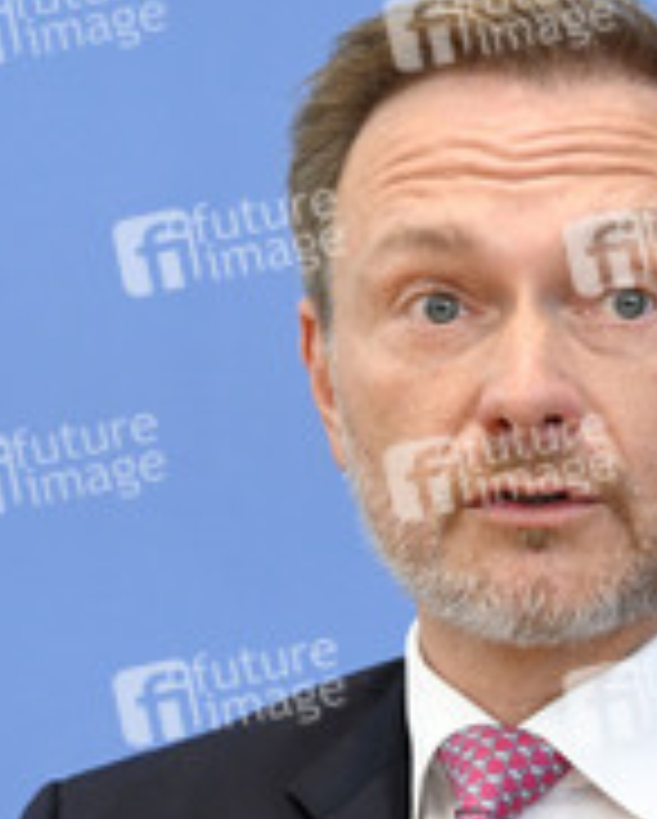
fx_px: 7595
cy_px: 580
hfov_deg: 4.9
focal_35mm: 313
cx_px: 560
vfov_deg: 6.2
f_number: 6.3
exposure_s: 1/640
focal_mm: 135
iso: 5000
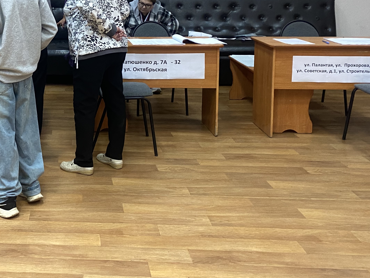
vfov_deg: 28.5
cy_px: 27
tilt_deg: -7.4
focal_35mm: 49
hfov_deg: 36.4
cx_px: 34
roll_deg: +0.6
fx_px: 524
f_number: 1.8
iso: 200
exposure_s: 1/50
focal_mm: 4.25
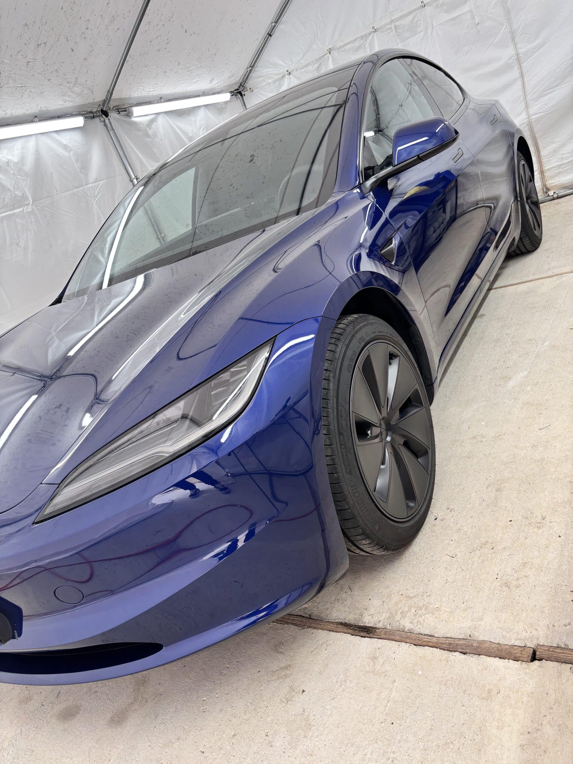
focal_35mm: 26
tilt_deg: -16.7
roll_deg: +22.8
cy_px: 382
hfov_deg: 53.1
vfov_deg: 67.3
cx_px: 286
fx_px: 574
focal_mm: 5.96
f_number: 1.6
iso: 50
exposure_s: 1/100
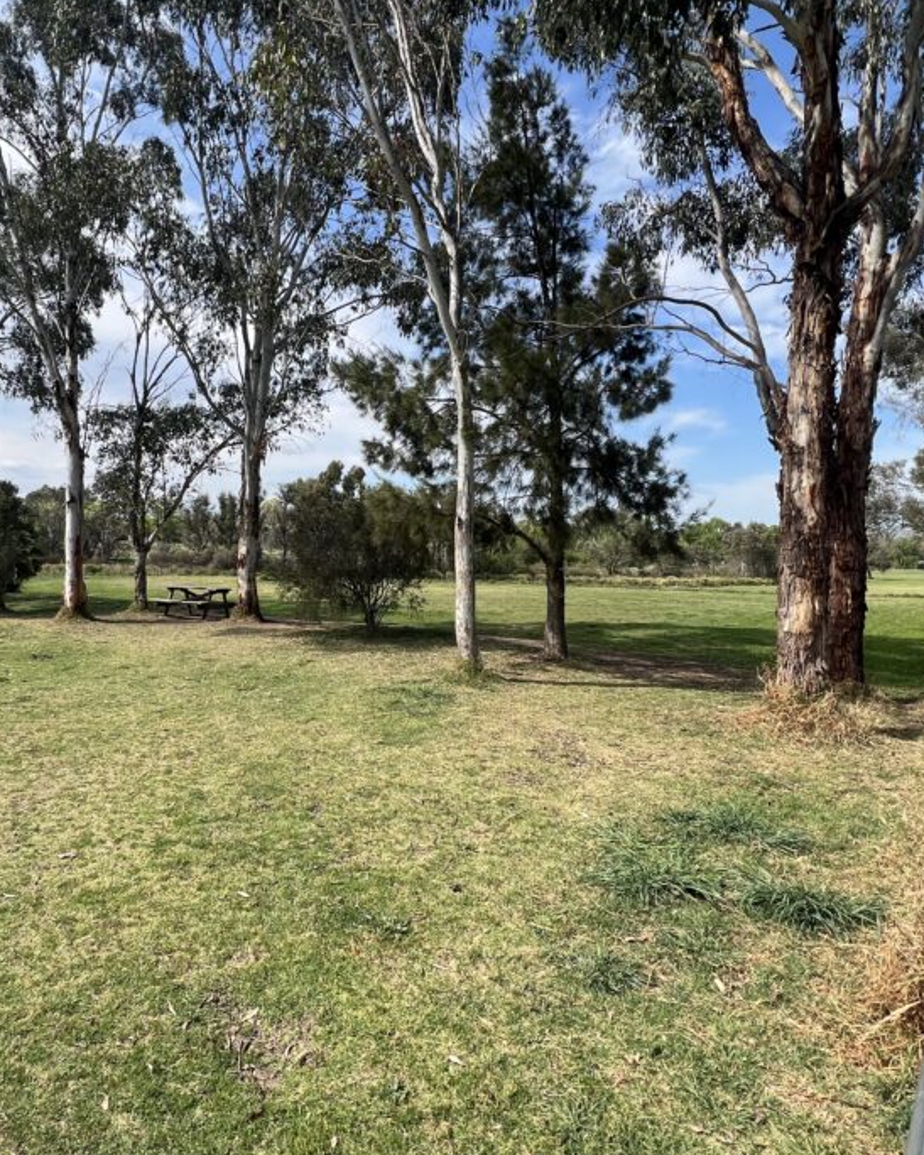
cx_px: 353
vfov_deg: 83.2
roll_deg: -1.6
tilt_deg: +0.1
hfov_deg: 69.8
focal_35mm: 19
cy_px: 550
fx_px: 650
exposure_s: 1/1024
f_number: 1.8
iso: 32
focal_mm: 1.57
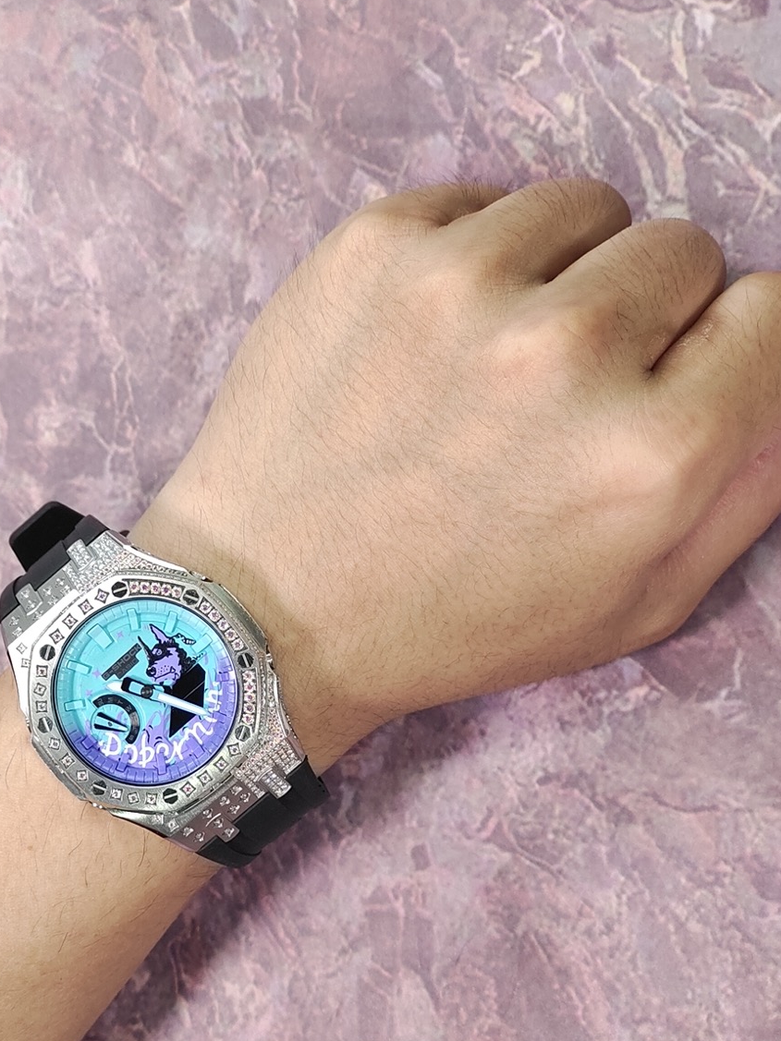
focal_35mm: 71
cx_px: 247
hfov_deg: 20.6
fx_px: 2136
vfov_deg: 27.3
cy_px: 666
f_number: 2.08
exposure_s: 1/100
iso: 84
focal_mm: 7.55
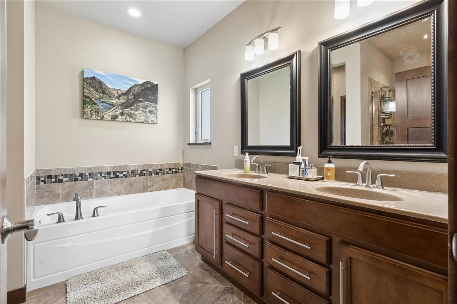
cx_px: 228
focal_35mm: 16
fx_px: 203
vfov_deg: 73.7
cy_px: 152
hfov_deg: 96.7
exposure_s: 1/5
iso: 400
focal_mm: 16
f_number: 9
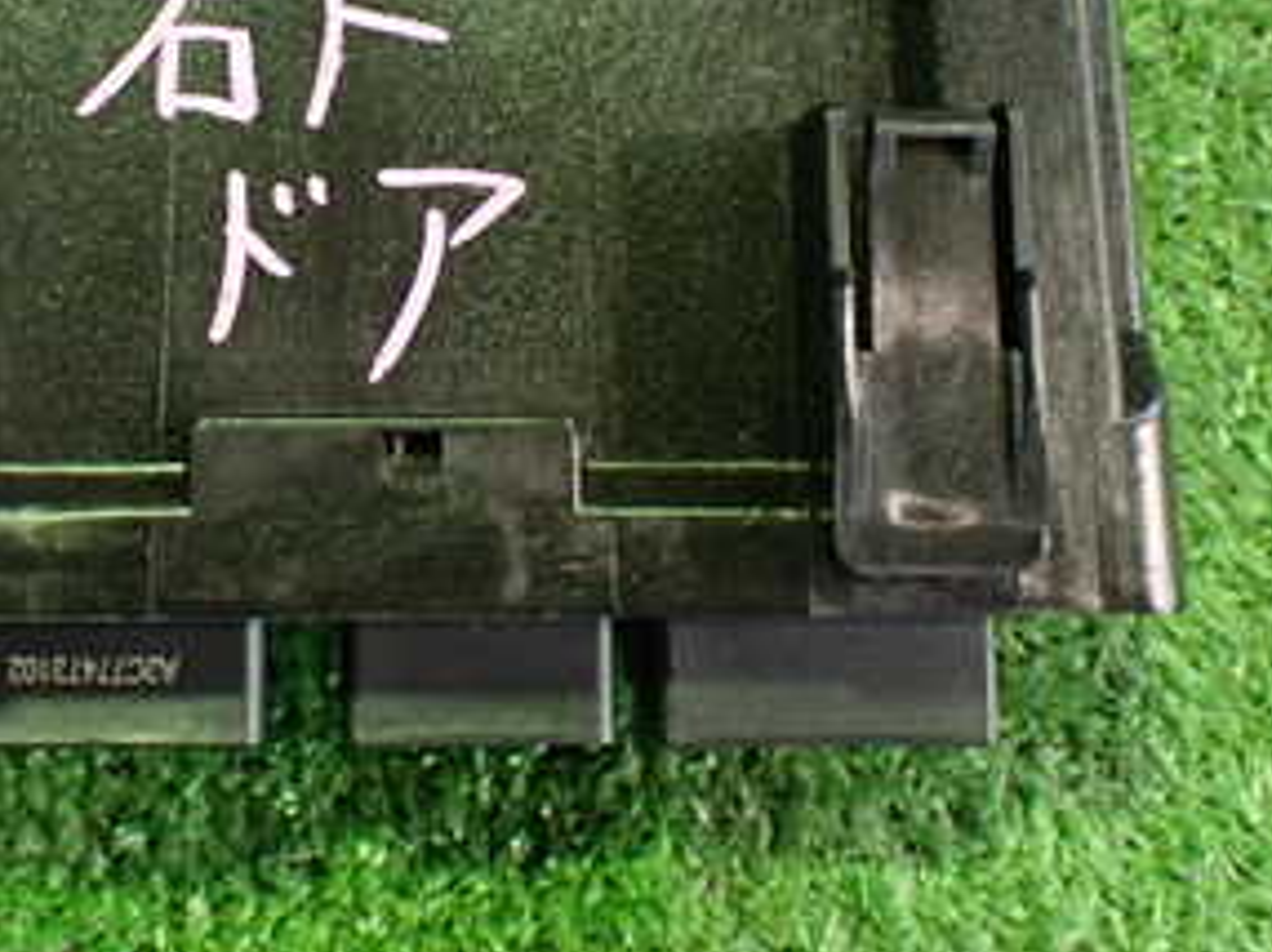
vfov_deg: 22.9
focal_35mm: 63
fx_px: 2313
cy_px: 173
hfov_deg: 30.3
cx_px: 329
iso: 800
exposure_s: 1/30
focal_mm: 5.4
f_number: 2.3
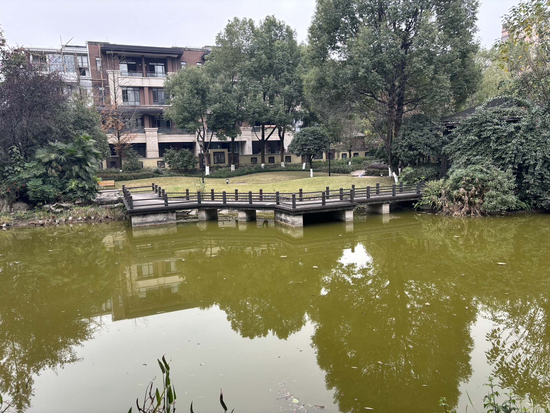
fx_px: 413
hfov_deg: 67.3
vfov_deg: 53.1
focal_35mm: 26
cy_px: 206
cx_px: 275
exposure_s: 1/138
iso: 32
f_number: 1.6
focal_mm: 5.96
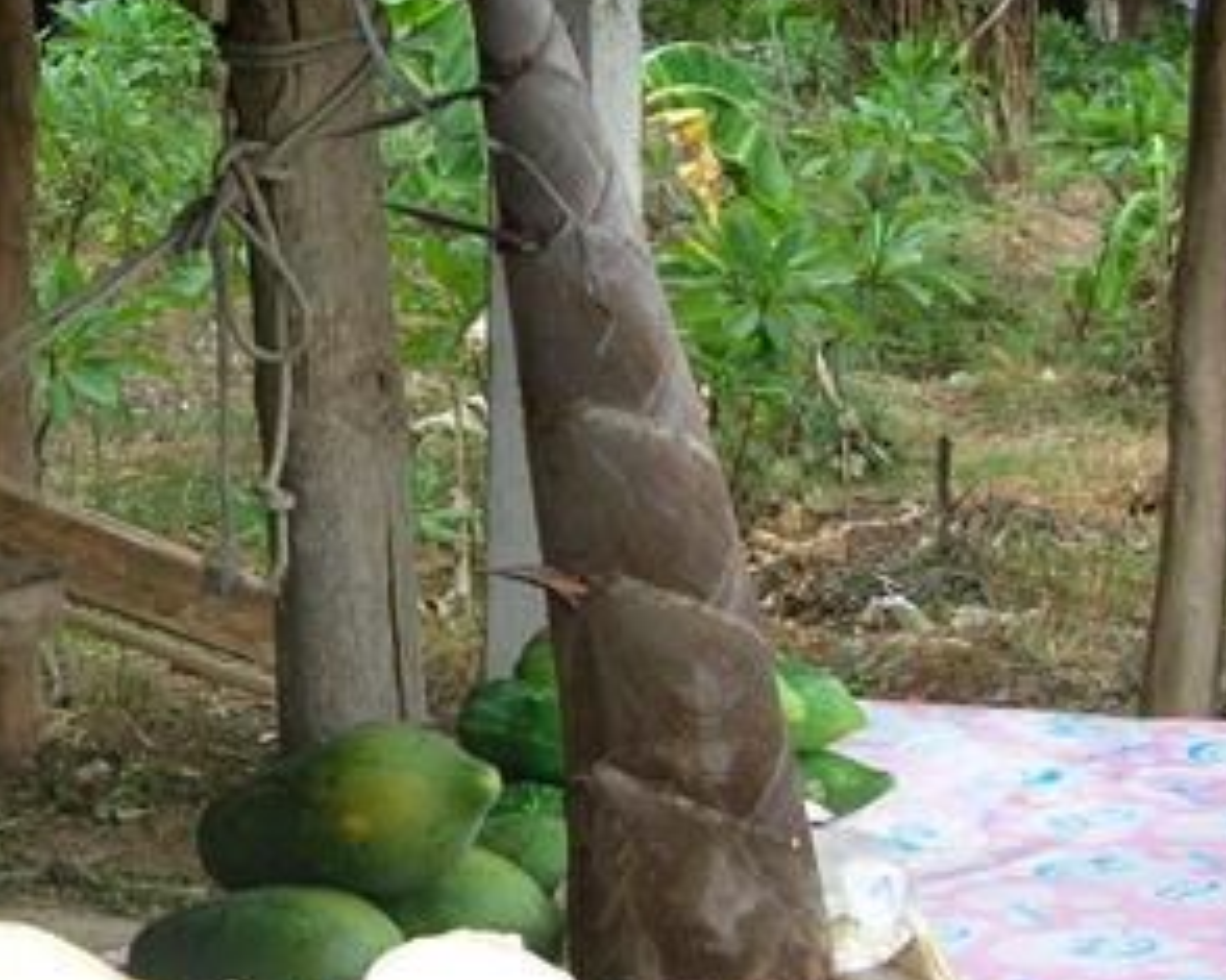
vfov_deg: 16.5
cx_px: -146
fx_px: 3373
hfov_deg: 19.7
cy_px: 490
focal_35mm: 93
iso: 50
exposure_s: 1/127
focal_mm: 5.8
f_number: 2.8
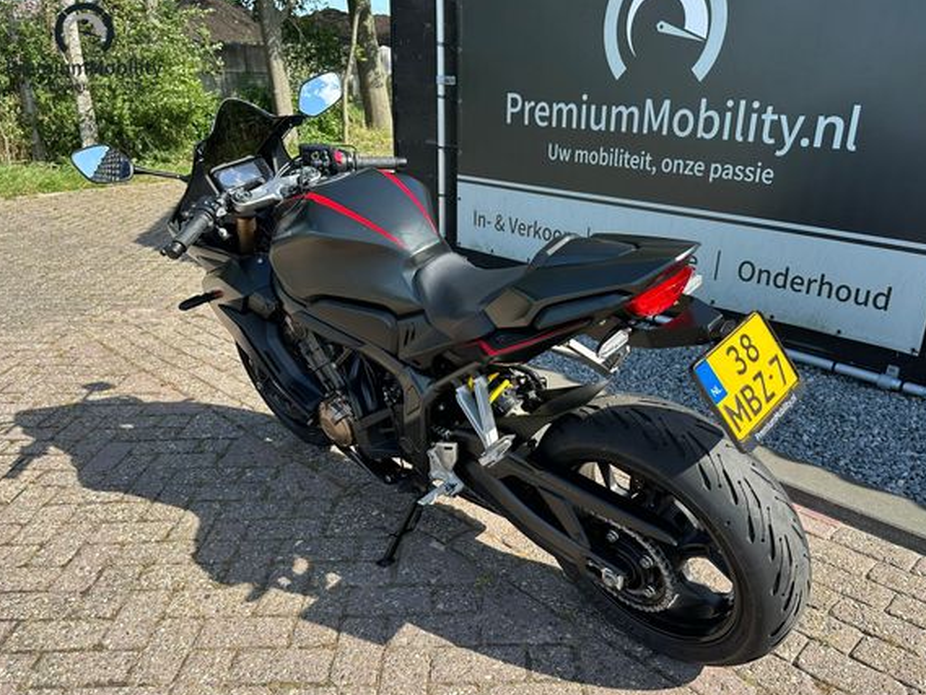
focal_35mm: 27
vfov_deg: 51.3
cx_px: 501
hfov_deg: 65.2
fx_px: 722
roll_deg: -2.1
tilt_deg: -22.3
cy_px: 374
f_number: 1.78
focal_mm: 6.86
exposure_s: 1/1183
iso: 80
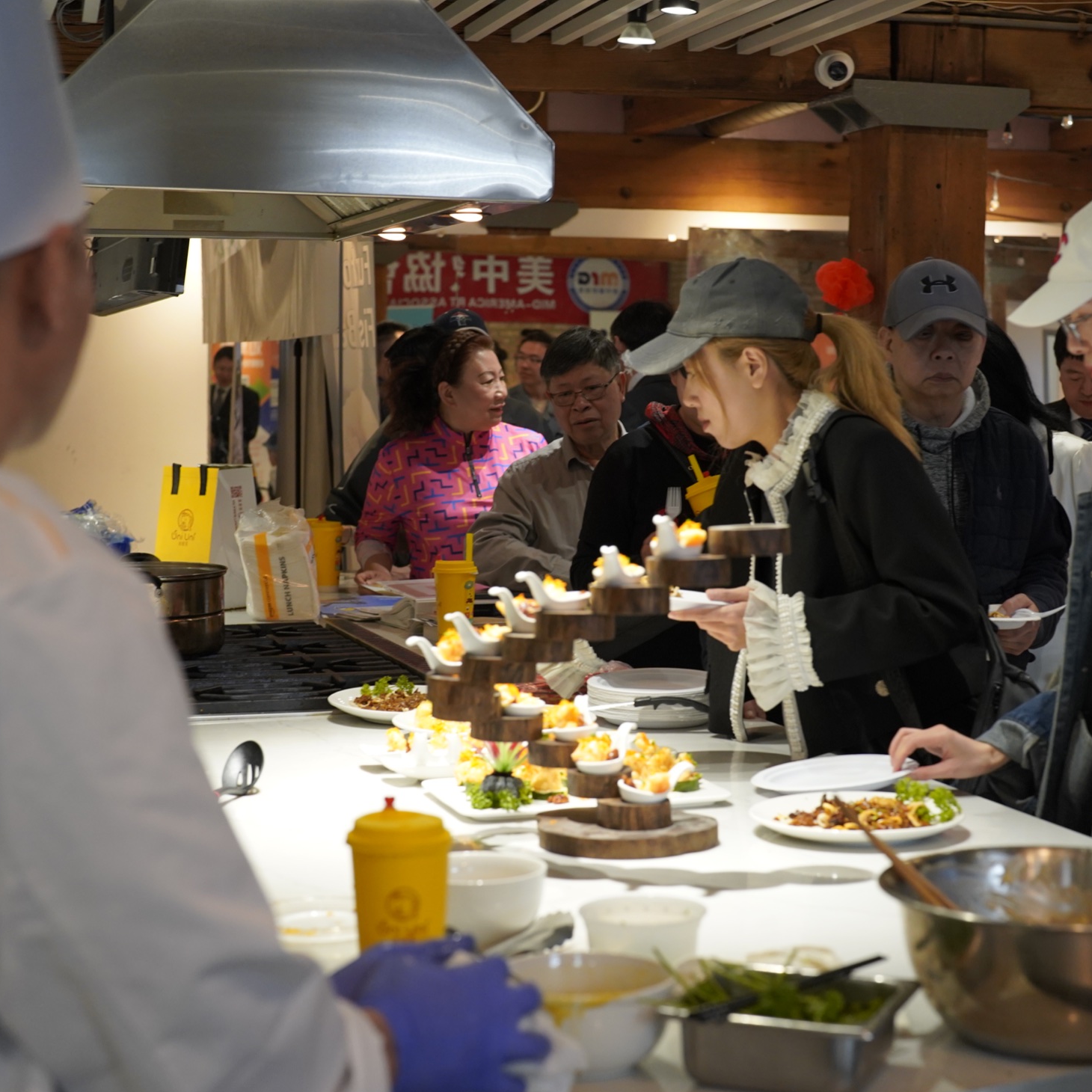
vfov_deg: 26.9
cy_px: 547
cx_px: 581
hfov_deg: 26.9
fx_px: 2284
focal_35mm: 64
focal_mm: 50
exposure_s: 1/160
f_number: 4
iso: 1600
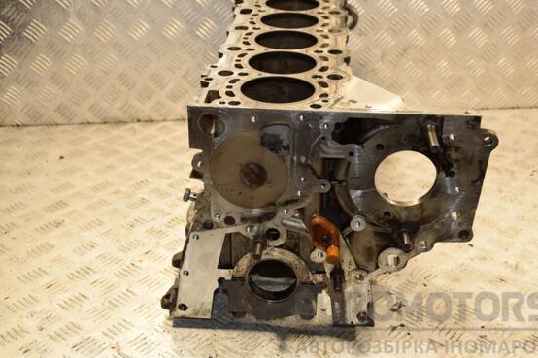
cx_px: 277
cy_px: 178
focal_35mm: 52
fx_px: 777
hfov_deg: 38.2
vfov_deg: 26.0
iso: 800
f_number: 5
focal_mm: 32
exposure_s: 1/125
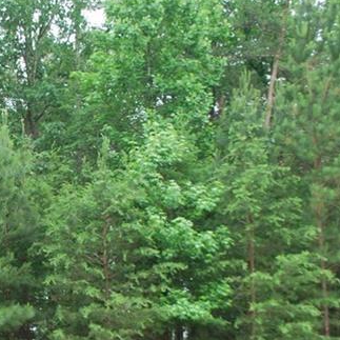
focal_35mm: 81
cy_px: 280
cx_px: -58
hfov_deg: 20.2
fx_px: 900
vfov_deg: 21.1
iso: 100
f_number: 4
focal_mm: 20
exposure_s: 1/60
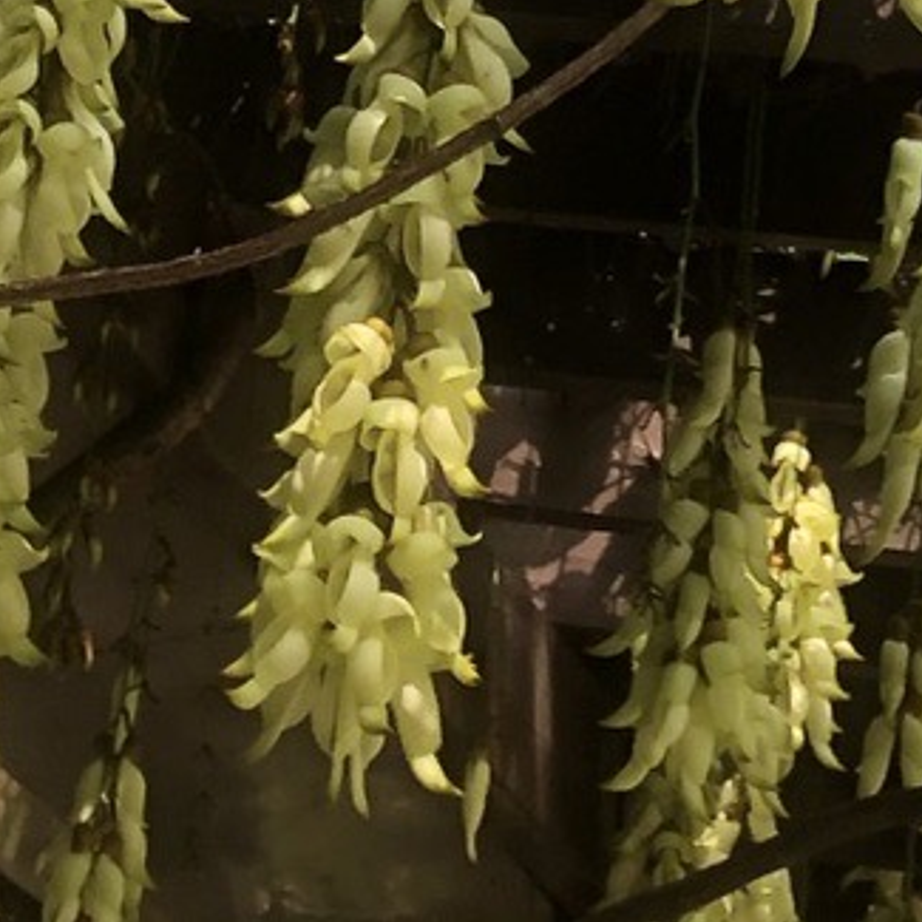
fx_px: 4400
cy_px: -1796
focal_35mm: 146
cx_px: 400
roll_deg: -12.0
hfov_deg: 12.0
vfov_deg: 9.5
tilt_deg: +41.0
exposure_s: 1/120
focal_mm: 4
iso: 25
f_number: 1.8
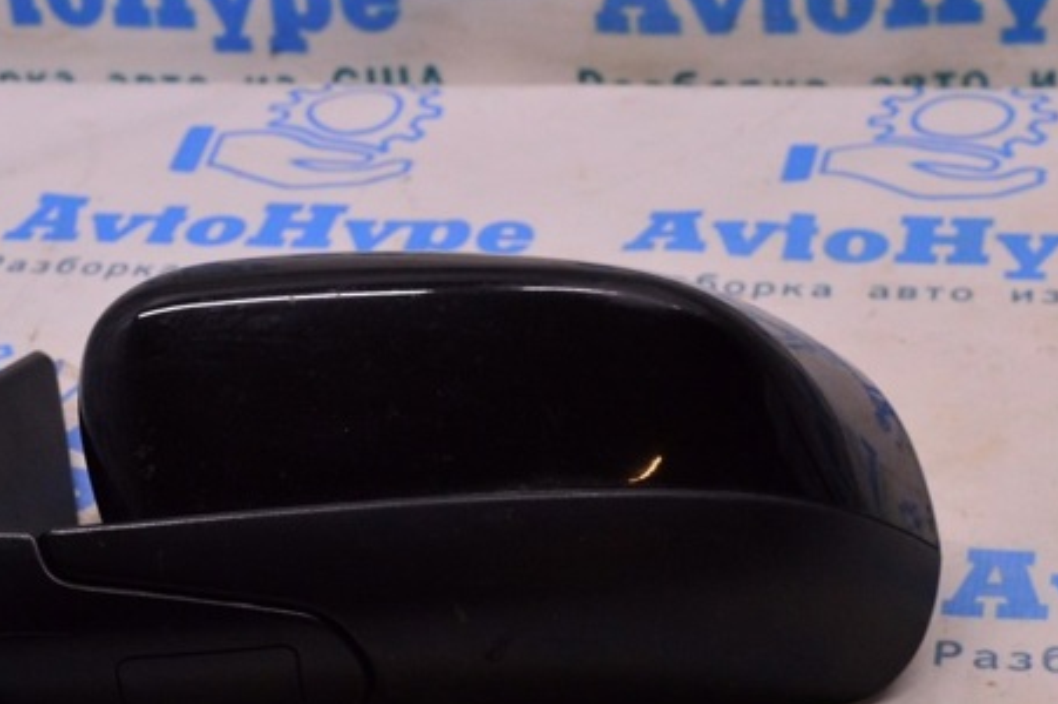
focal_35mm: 96
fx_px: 2811
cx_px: 411
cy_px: 463
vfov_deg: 14.3
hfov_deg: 21.3
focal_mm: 45
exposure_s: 1/125
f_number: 8
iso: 1600
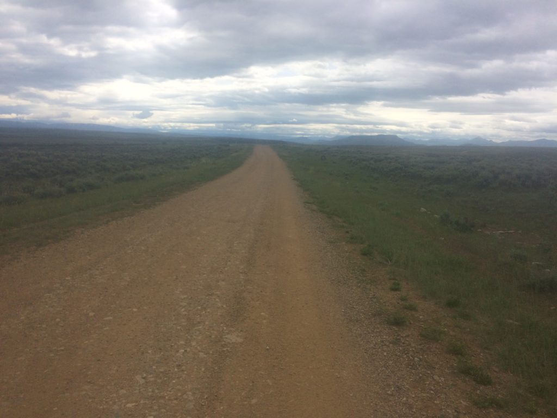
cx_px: 278
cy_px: 209
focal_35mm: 29
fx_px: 467
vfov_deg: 48.2
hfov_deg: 61.7
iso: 32
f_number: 2.2
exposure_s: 1/2740
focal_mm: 4.15
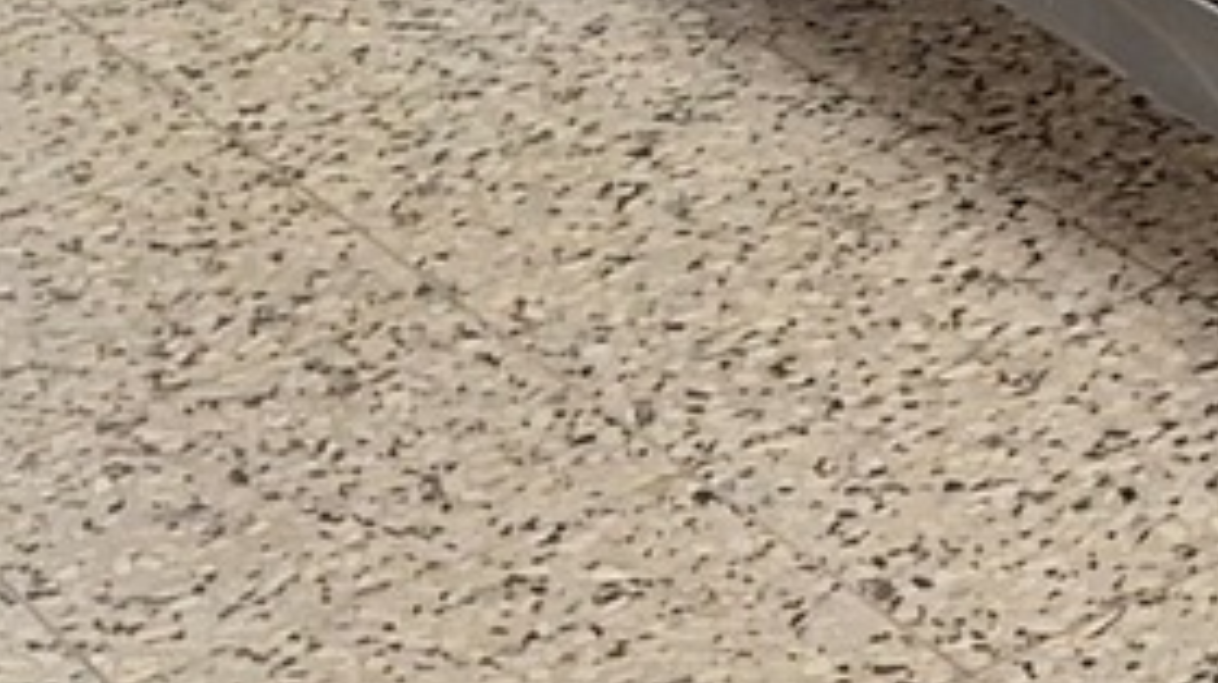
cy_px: -674
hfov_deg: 14.1
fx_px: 4163
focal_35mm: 129
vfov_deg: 8.9
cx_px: 2419
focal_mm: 5.54
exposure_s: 1/50
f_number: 1.8
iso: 100
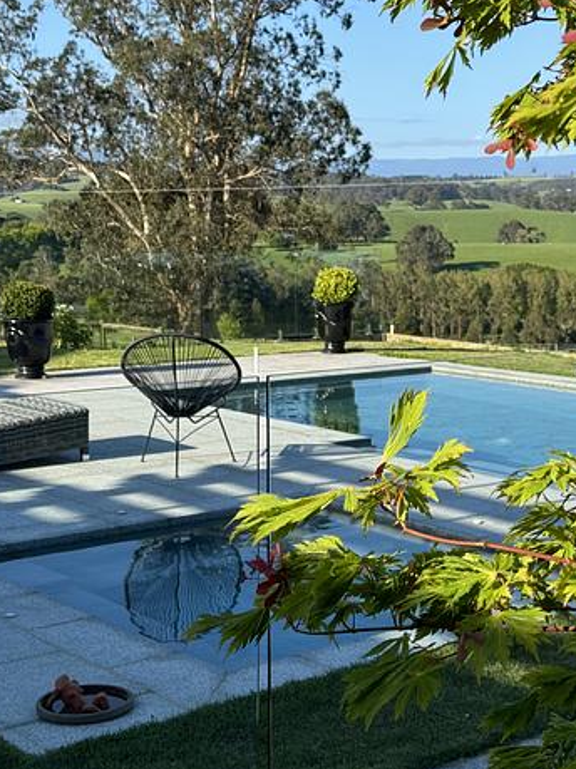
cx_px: 419
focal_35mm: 65
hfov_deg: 22.4
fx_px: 1443
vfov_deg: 29.8
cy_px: 381
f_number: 1.78
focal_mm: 6.86
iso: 64
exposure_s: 1/2415
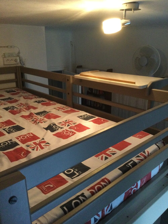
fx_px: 201
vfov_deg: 58.3
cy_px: 112
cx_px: 84
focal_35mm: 31
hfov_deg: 45.4
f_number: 2.4
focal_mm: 3.3
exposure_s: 1/17
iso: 320
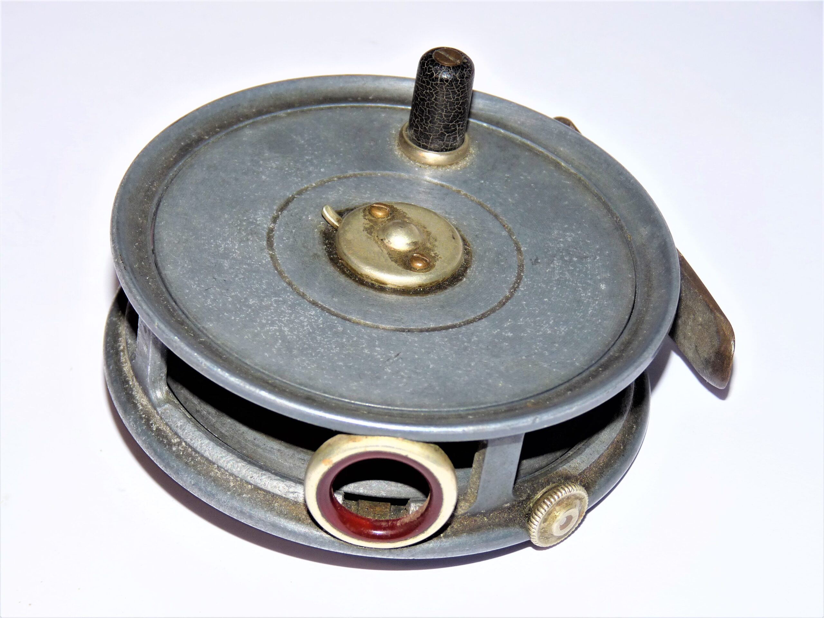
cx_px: 412
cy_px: 309
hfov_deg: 18.7
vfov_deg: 14.1
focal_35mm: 105
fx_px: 2499
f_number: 3.6
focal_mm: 18.7
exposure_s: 1/40
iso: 100
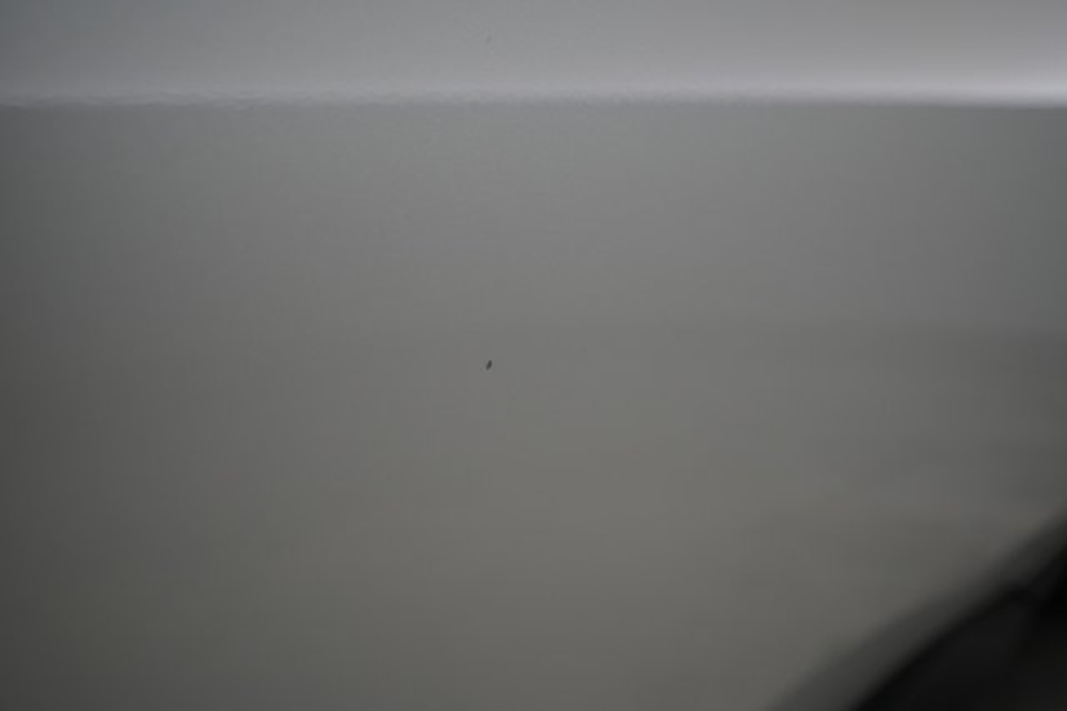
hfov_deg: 65.5
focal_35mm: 28
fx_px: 829
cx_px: 534
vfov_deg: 46.4
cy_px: 356
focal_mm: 28
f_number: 5
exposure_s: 1/100
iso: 800
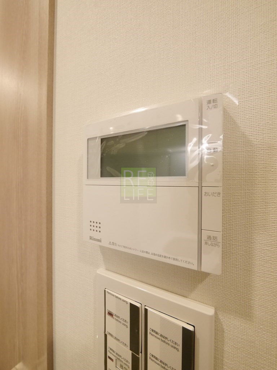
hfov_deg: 85.7
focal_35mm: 14
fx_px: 149
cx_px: 138
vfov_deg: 102.1
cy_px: 185
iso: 1250
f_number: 4
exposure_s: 1/60
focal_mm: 7
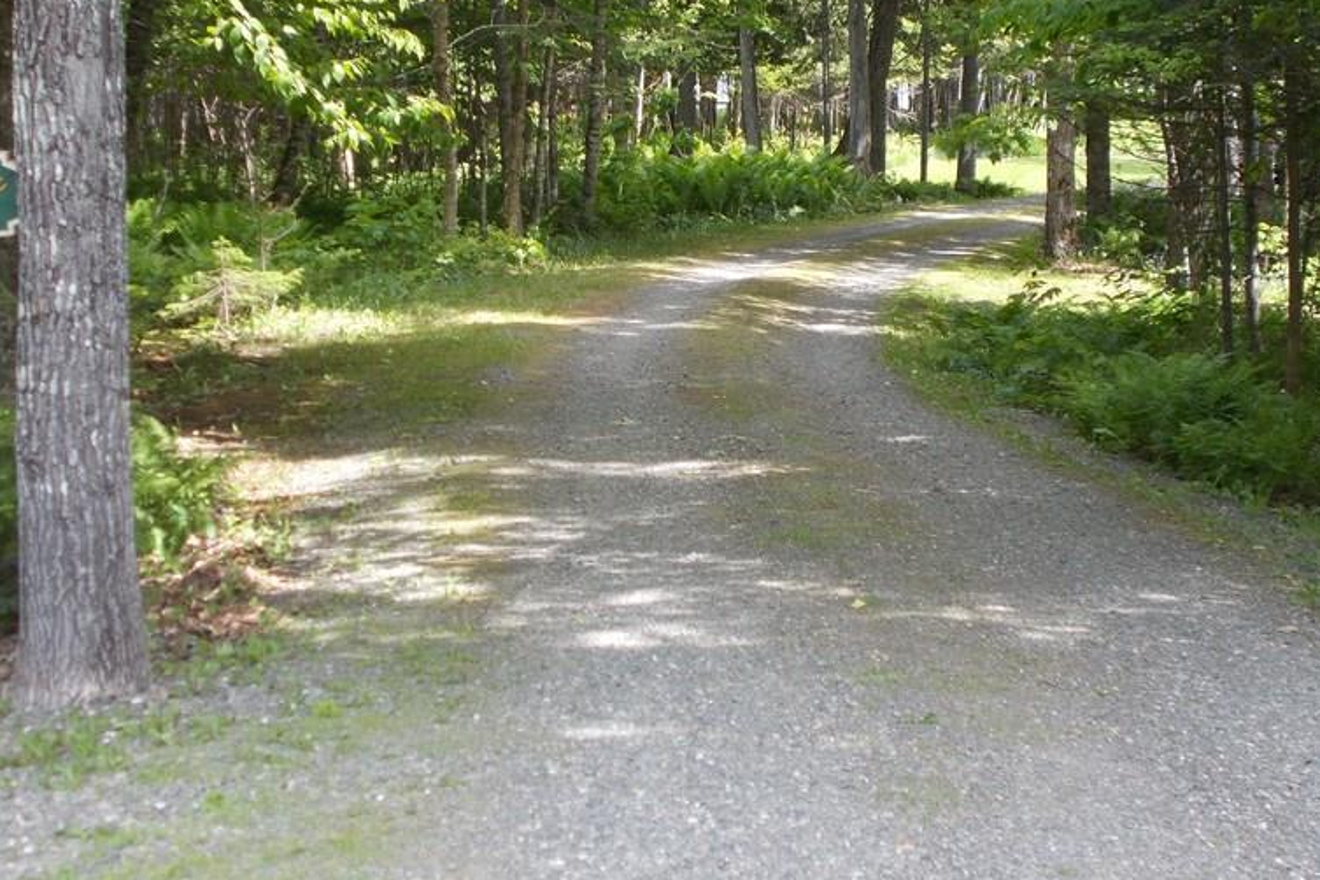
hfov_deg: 24.8
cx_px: 698
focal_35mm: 82
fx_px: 3006
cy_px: 240
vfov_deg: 16.6
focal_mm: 10.3
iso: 80
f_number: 4.9
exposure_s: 1/60
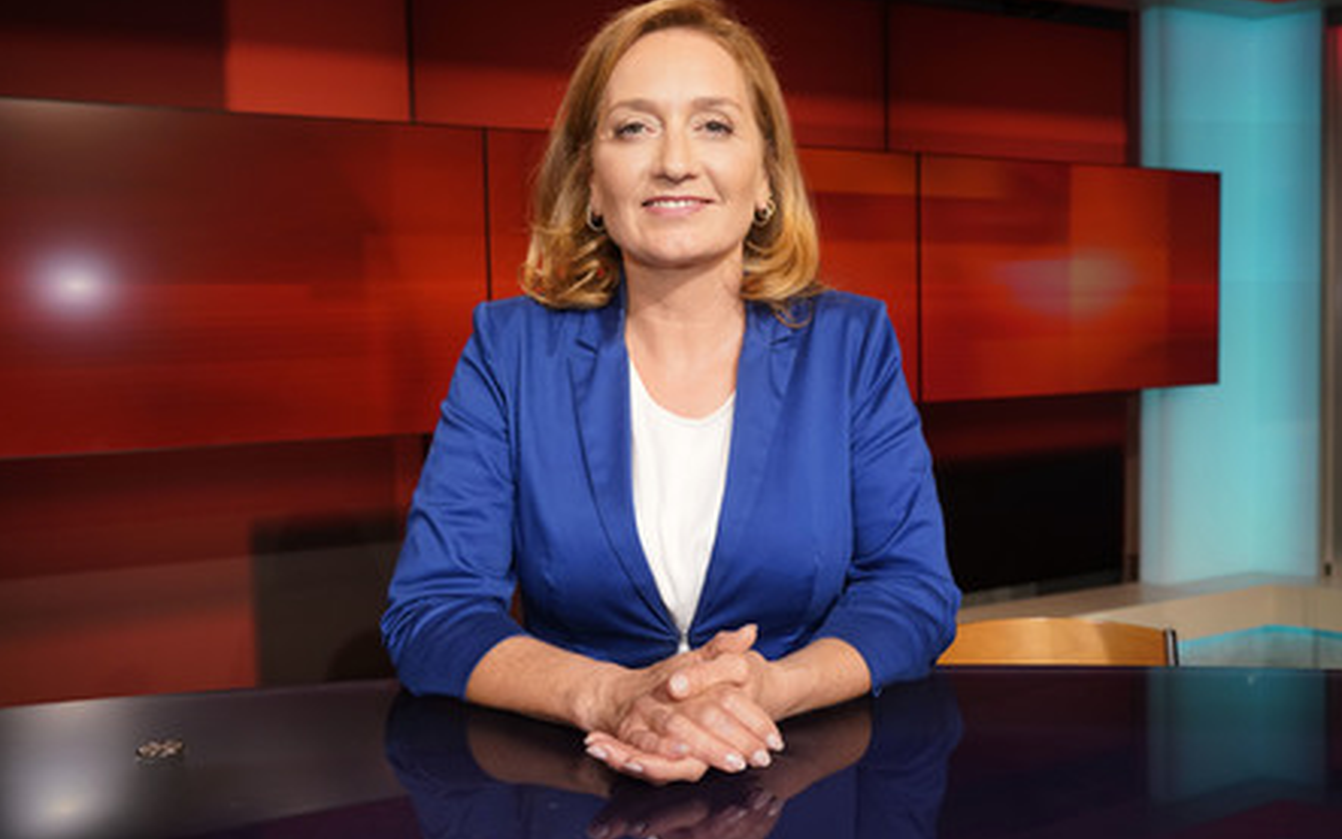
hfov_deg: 64.6
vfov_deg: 43.1
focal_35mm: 29
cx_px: 671
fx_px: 1061
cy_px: 400
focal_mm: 28
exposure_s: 1/160
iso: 2000
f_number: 5
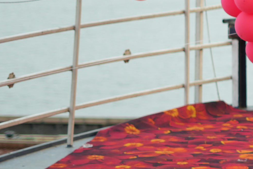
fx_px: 1644
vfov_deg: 5.9
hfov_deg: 8.4
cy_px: 2
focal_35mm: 234
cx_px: 487
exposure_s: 1/250
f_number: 1.8
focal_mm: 50
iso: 160
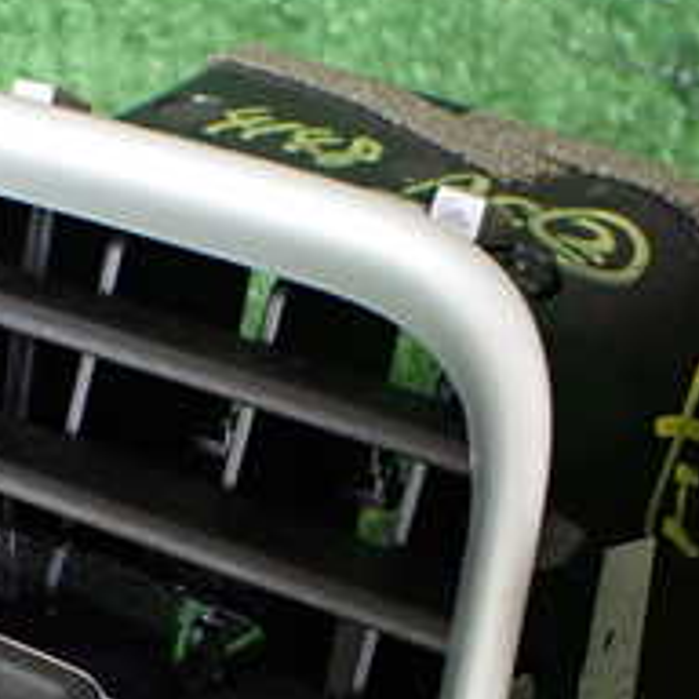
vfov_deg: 20.3
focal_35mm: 83
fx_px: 1896
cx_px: 193
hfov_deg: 20.8
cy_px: 677
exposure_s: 1/125
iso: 250
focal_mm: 5.4
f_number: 2.3
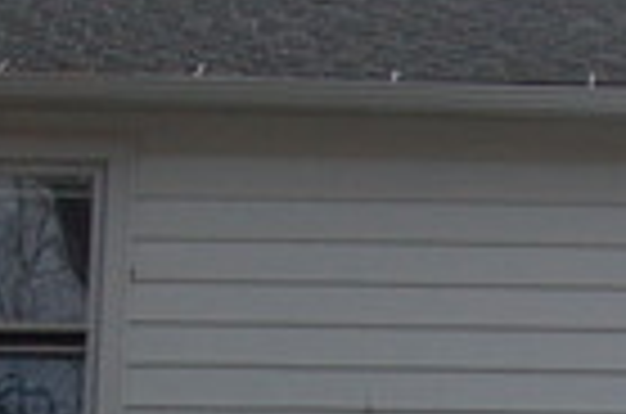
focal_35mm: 166
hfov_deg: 12.3
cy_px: 567
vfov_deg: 8.1
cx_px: 612
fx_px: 2880
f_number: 10
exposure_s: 1/400
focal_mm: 24
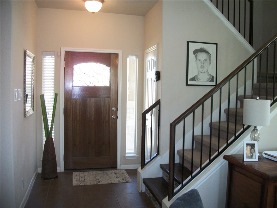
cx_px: 138
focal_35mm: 32
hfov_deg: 56.8
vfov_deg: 44.2
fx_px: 256
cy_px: 104
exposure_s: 1/50
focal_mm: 5.7
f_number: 2.9
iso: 160
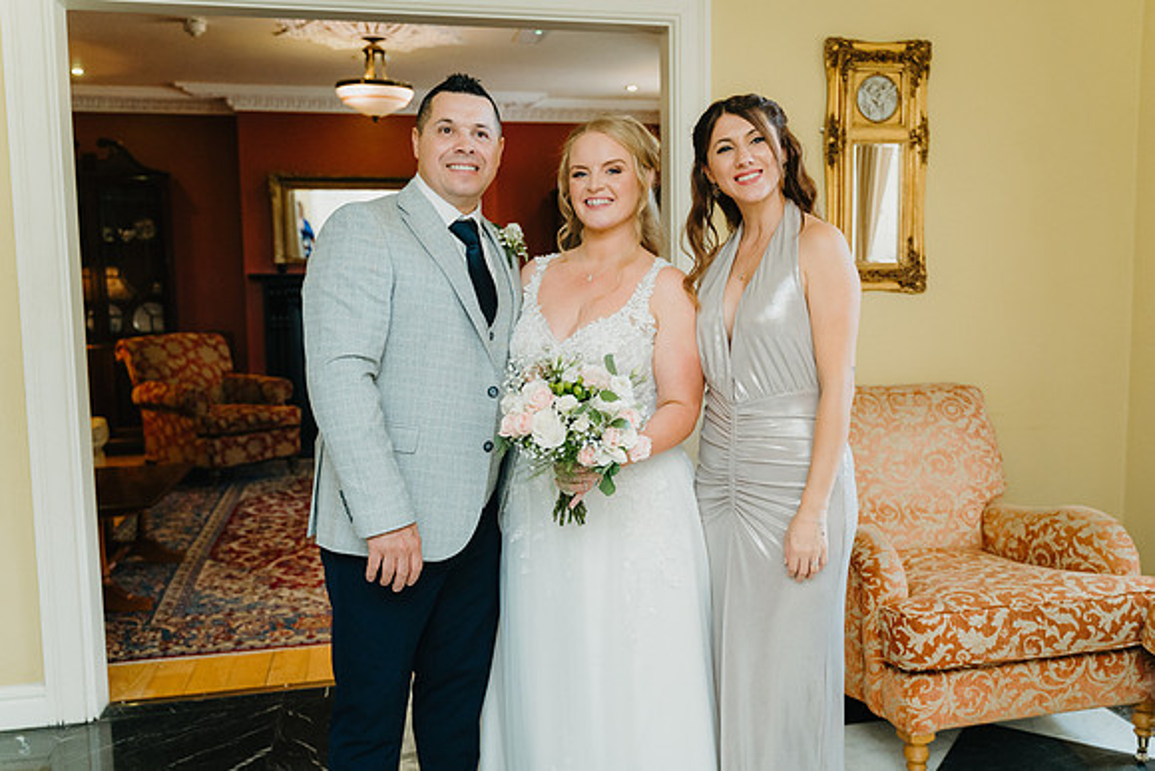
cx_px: 621
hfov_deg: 58.2
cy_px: 386
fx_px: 1036
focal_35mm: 32
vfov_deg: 40.8
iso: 2500
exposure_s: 1/160
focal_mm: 30
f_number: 2.8
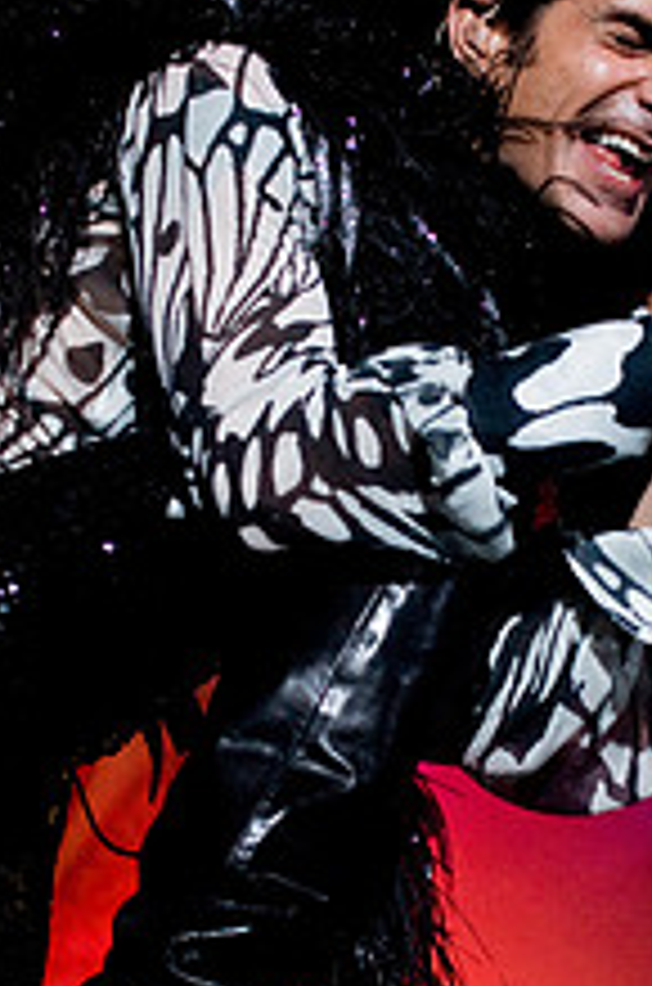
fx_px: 2949
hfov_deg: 12.6
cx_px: 389
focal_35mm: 108
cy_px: 617
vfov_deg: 18.9
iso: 800
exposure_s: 1/200
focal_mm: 35
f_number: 3.5
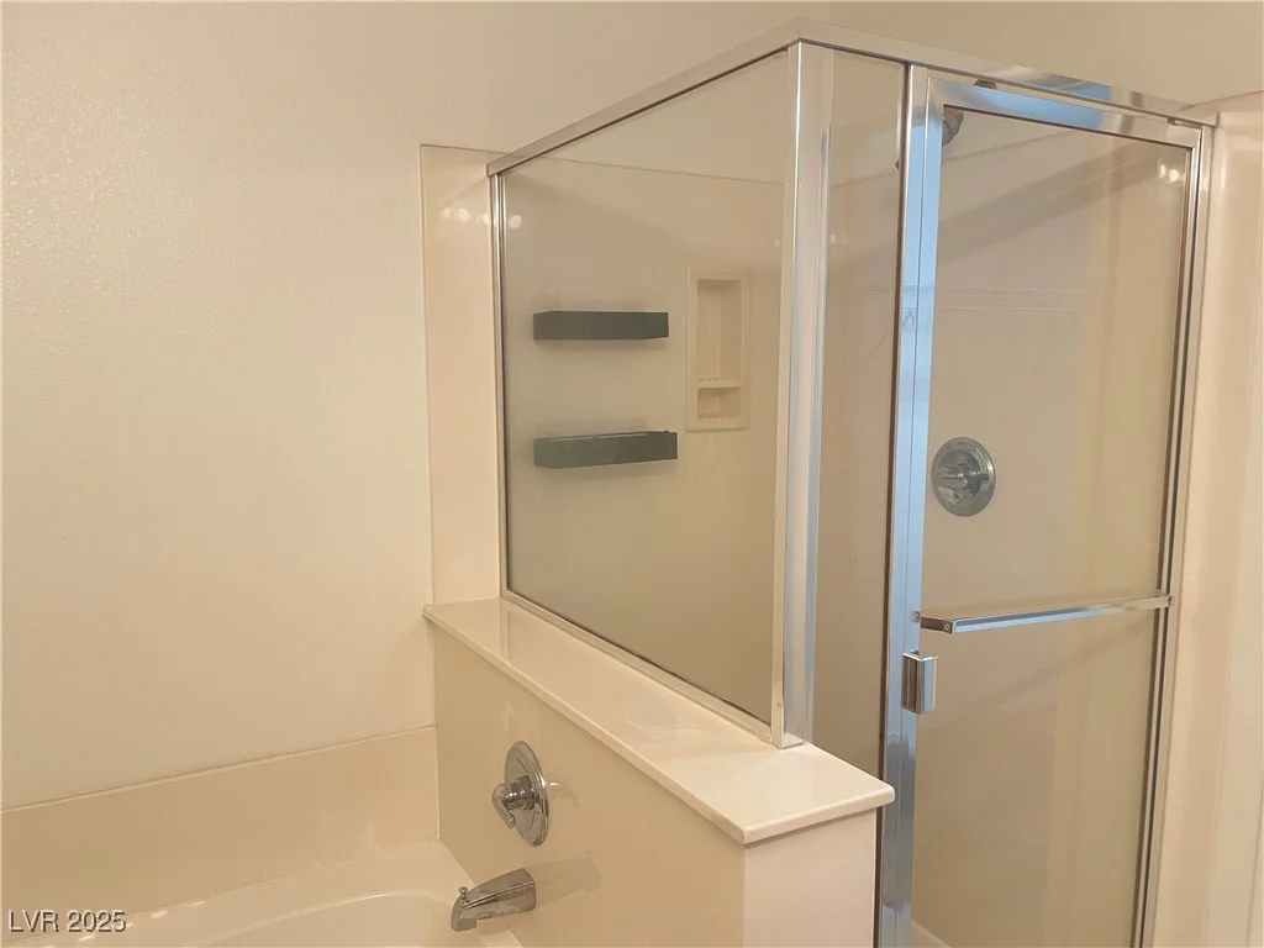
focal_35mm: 26
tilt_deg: -7.5
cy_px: 474
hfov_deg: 67.3
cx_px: 632
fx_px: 949
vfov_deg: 53.1
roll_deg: -0.1
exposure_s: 1/60
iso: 100
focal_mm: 4.2
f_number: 1.6
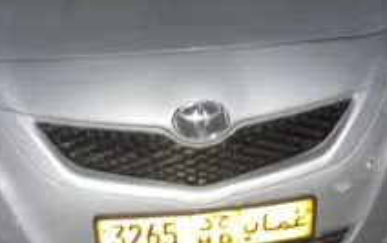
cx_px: 173
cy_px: 173
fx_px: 570
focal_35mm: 54
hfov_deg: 37.5
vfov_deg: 23.9
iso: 3277
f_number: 1.8
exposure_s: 1/14.3
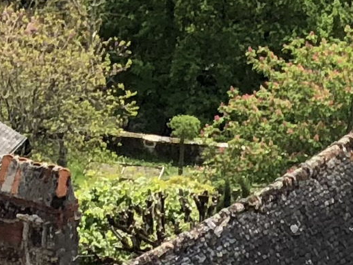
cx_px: -83
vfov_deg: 3.6
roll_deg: -0.6
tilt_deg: -10.3
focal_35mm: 403
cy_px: -630
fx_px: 4110
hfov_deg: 4.9
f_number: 2.4
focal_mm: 6
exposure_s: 1/615
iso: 16
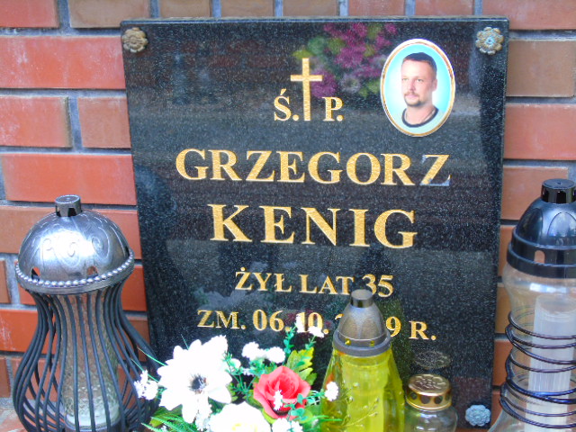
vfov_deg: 27.0
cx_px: 288
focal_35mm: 54
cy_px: 216
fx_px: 899
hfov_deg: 35.5
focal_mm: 9.6
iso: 100
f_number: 4.3
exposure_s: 1/30
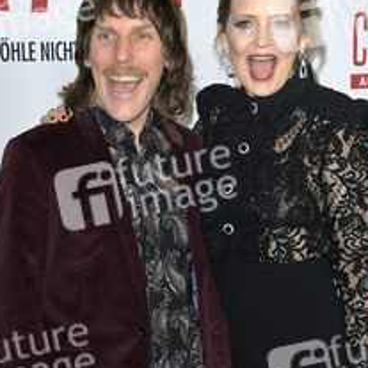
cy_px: 277
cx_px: 197
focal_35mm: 118
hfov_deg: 14.8
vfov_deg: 14.7
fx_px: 1419
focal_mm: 72
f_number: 5.6
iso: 400
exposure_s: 1/250
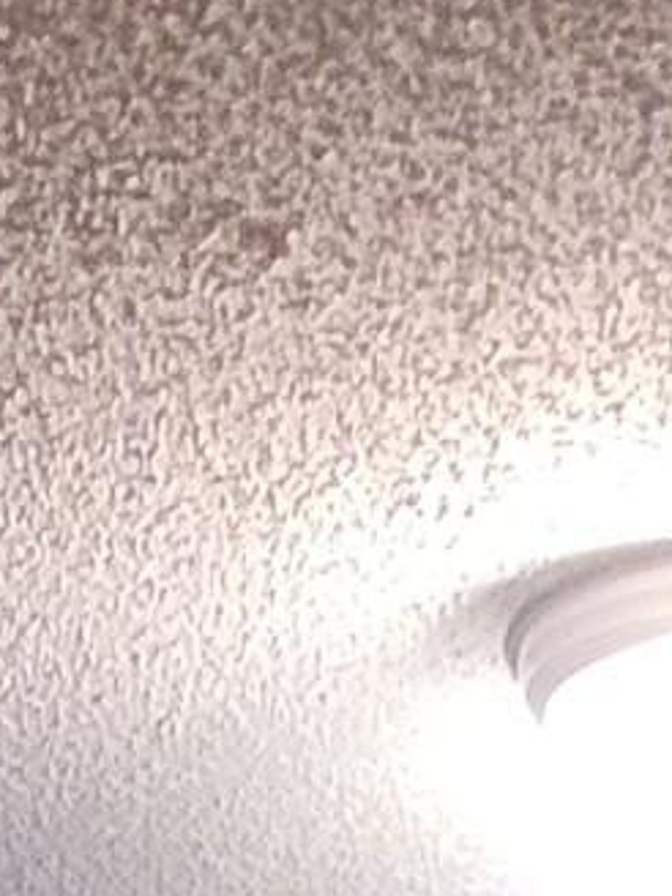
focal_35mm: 119
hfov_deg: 12.1
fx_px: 3080
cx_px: -180
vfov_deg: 10.8
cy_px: 2726
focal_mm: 1.74
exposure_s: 1/60
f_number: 2.2
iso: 400
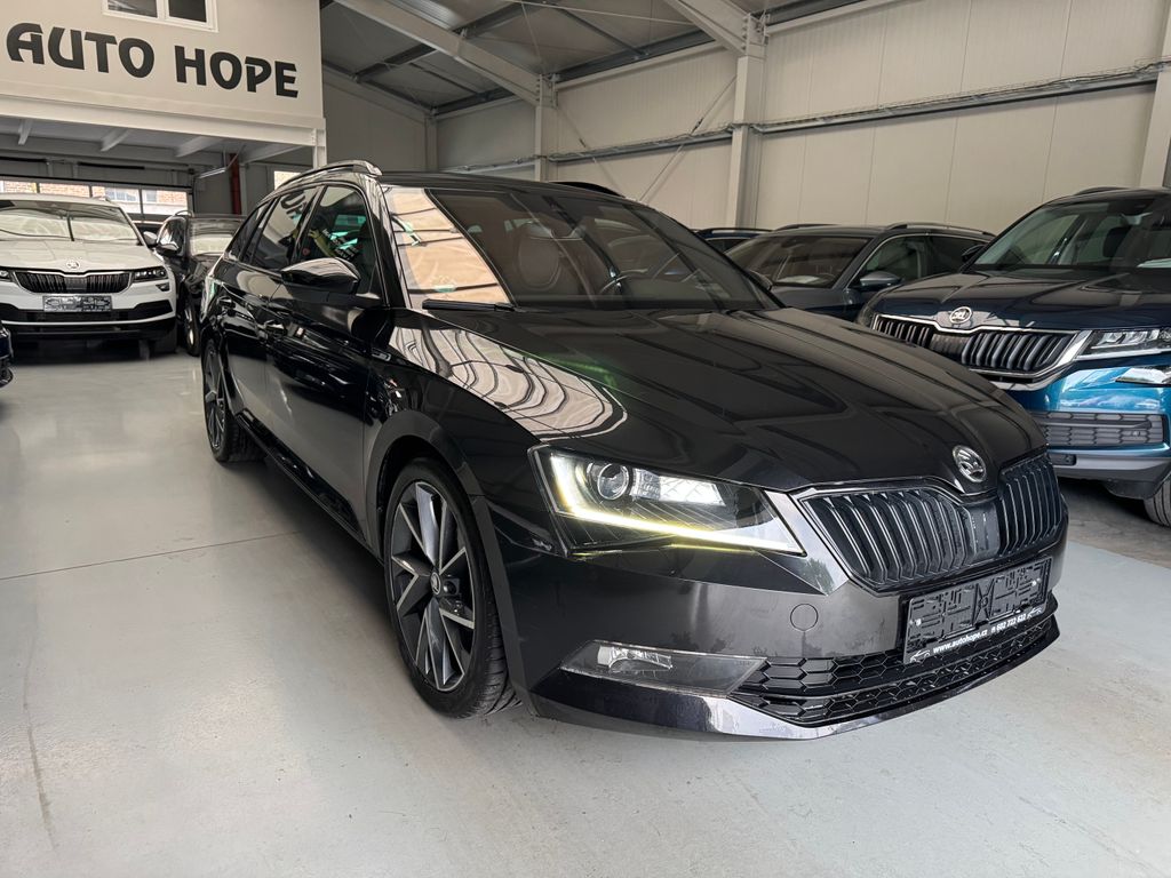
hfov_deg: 71.6
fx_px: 812
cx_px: 586
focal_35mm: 24
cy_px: 439
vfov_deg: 56.8
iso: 400
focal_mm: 6.76
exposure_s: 1/60
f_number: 1.78
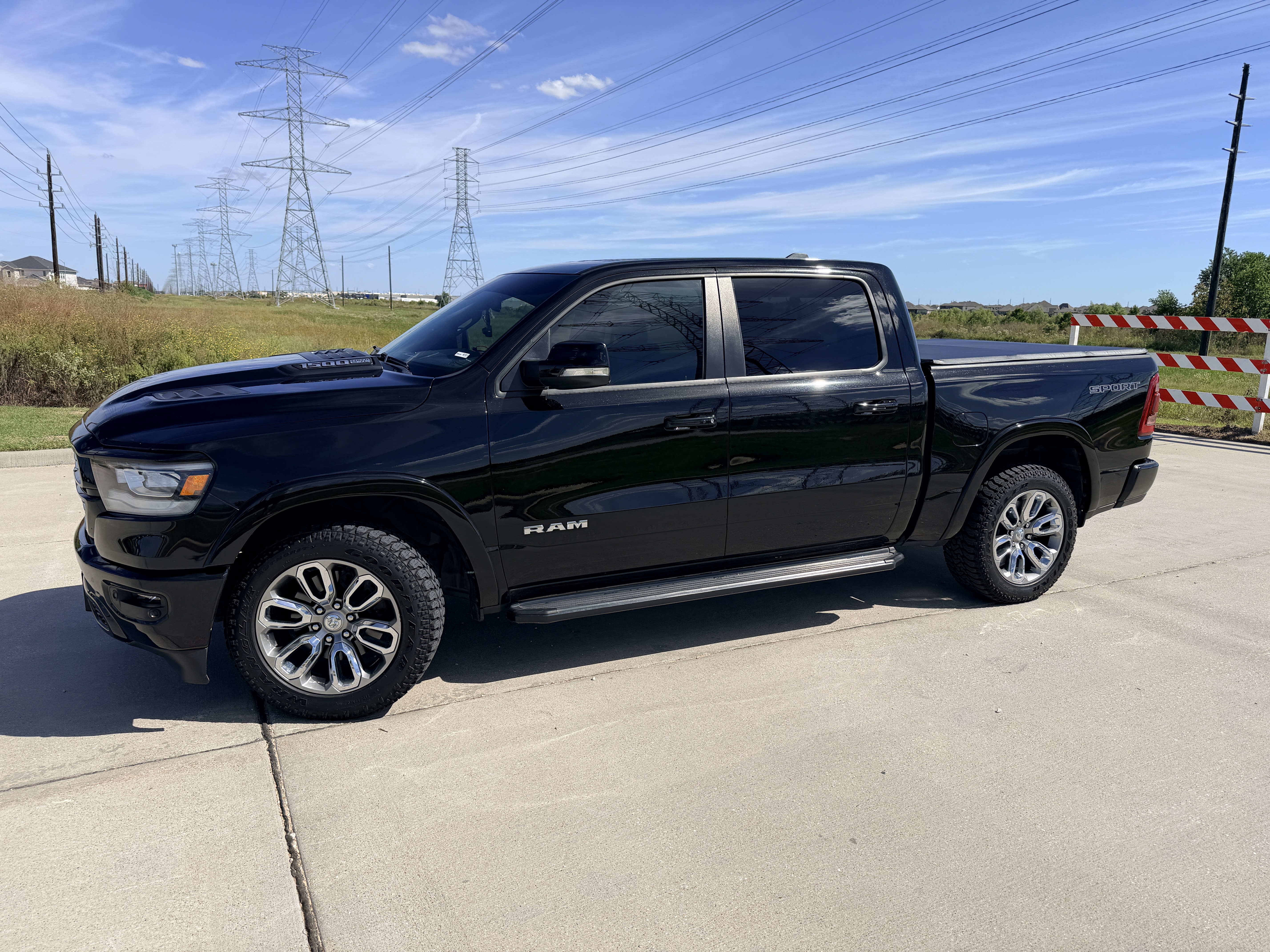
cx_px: 635
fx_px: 881
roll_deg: -0.3
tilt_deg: -10.6
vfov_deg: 56.8
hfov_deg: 71.6
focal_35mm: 24
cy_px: 476
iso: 80
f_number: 1.78
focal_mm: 6.76
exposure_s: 1/6173
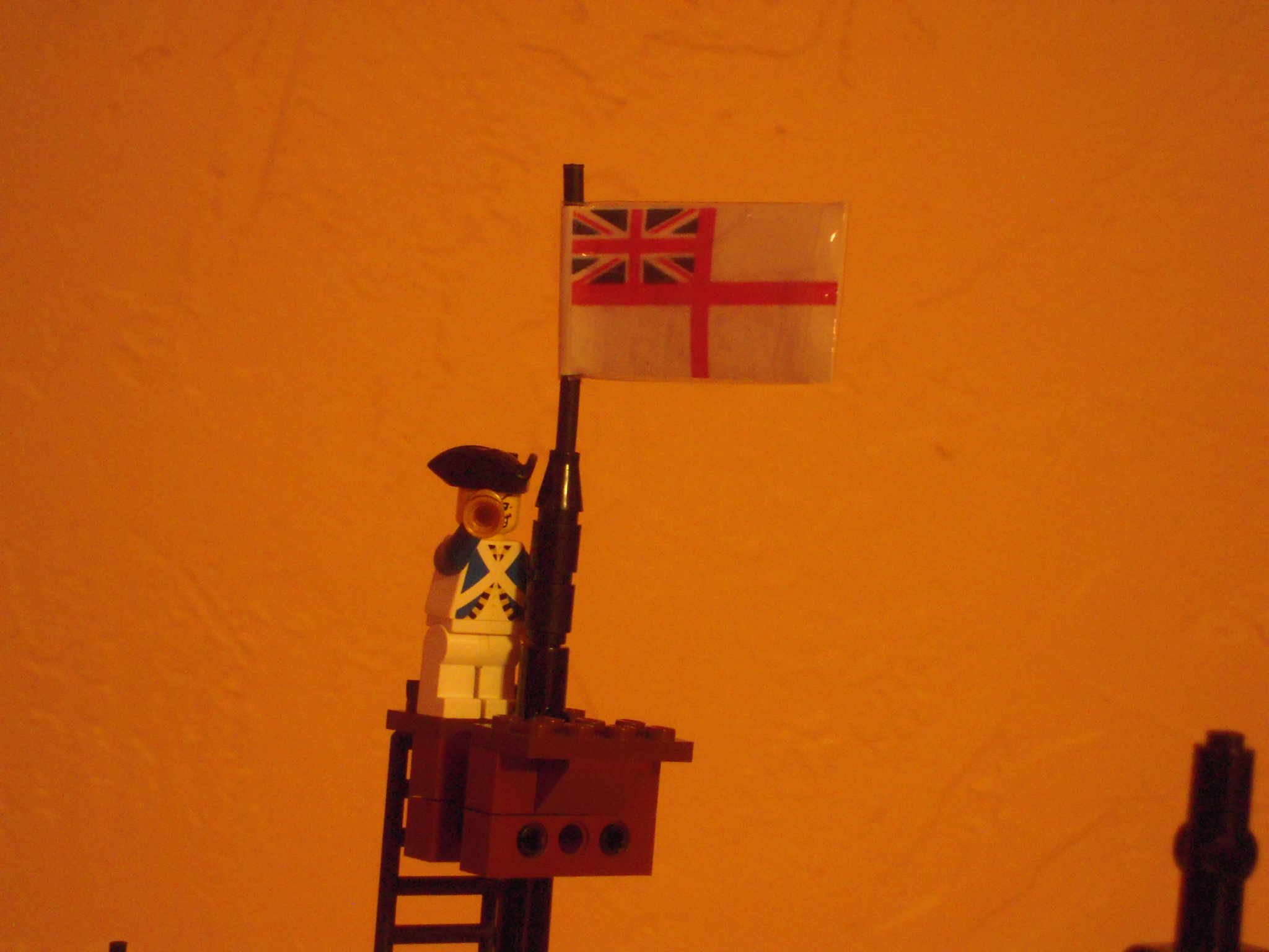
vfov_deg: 13.2
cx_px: 634
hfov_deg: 17.6
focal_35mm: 112
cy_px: 476
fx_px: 4106
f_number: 5.8
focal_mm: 20
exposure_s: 1/13
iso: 800
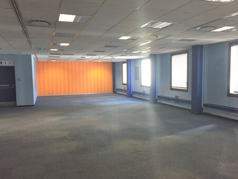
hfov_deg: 56.7
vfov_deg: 44.2
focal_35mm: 32
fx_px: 220
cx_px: 128
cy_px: 94
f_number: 2.2
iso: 250
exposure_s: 1/20
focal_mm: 4.15
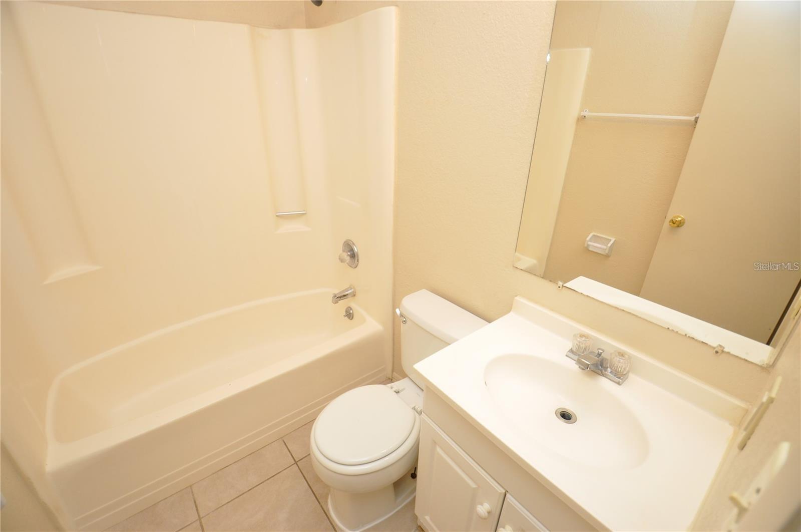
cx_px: 400
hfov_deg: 100.5
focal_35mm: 15
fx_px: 333
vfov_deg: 77.2
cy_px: 266
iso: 720
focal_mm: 10
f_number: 4
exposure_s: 1/60
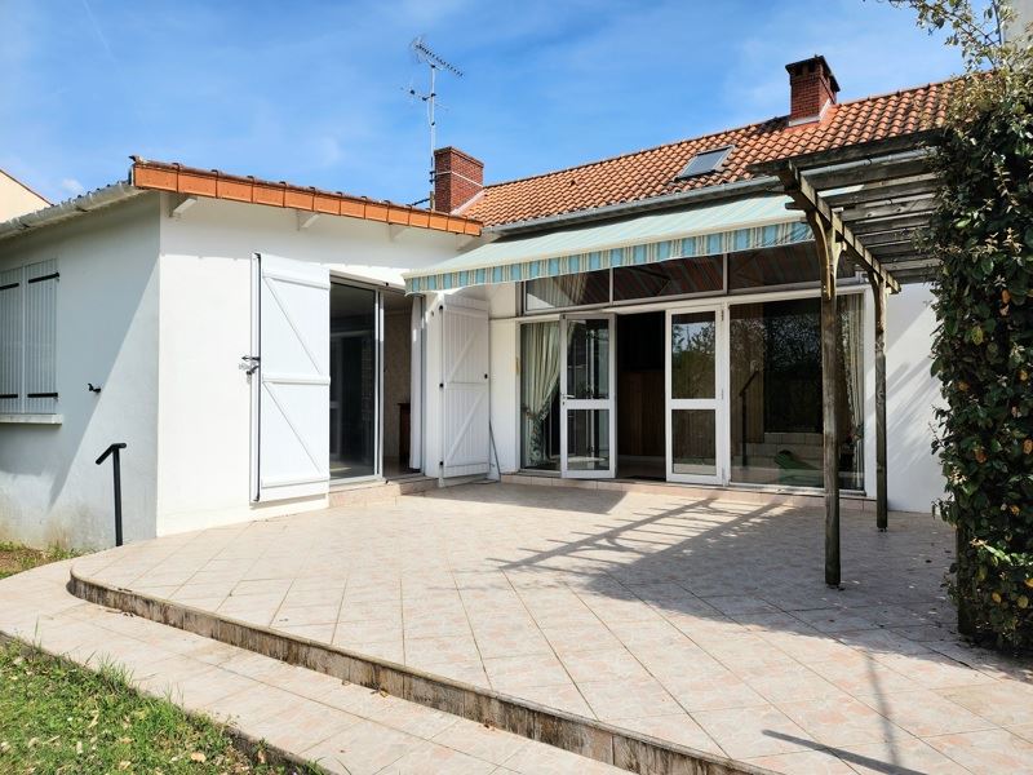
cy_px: 388
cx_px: 516
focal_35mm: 23
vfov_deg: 58.9
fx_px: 686
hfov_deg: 73.9
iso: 12
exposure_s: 1/1667
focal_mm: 6.4
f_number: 1.8
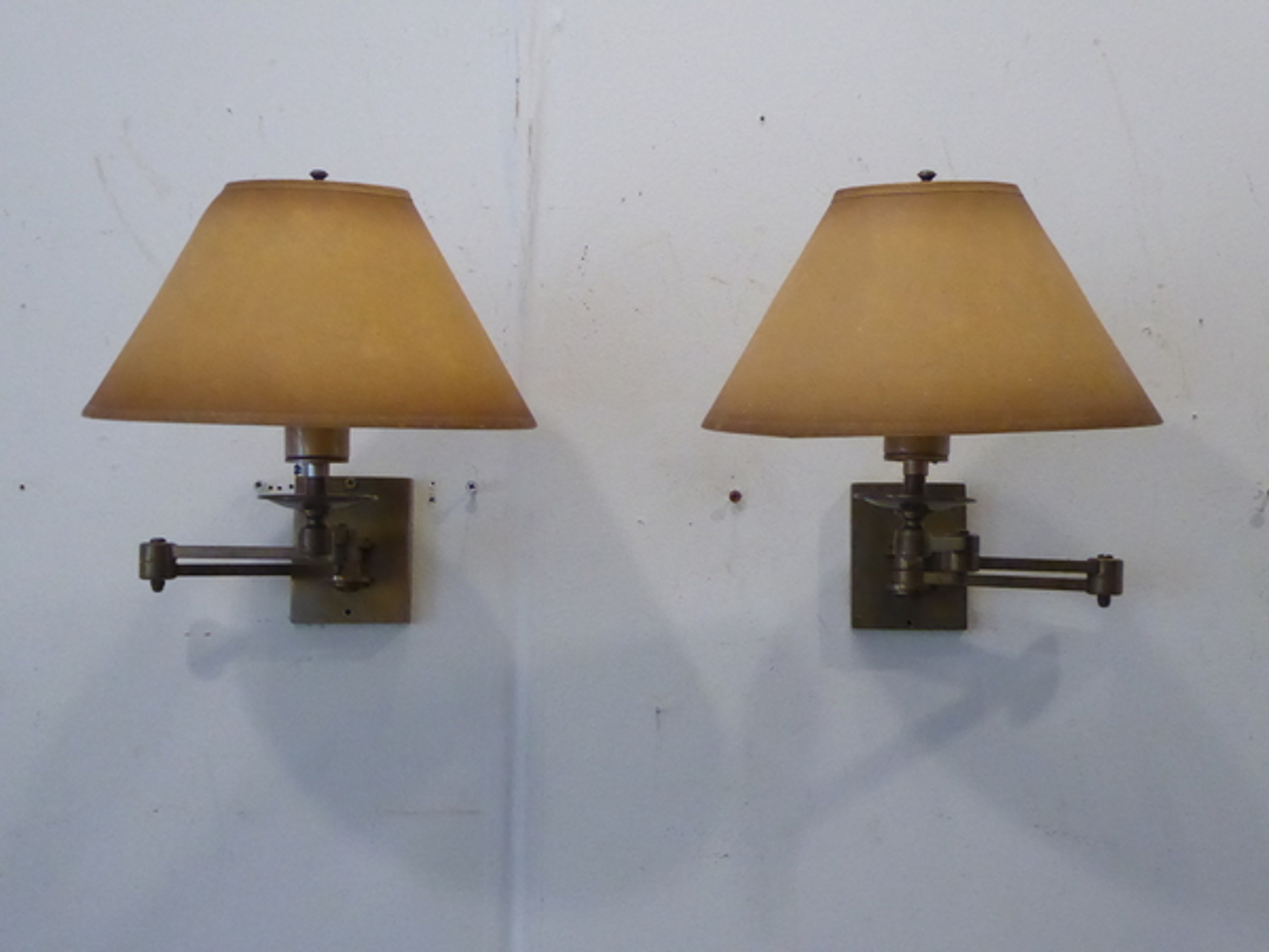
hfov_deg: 32.2
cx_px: 634
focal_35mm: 60
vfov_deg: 24.4
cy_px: 476
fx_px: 2200
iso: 1600
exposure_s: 1/250
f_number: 4.2
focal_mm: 10.3
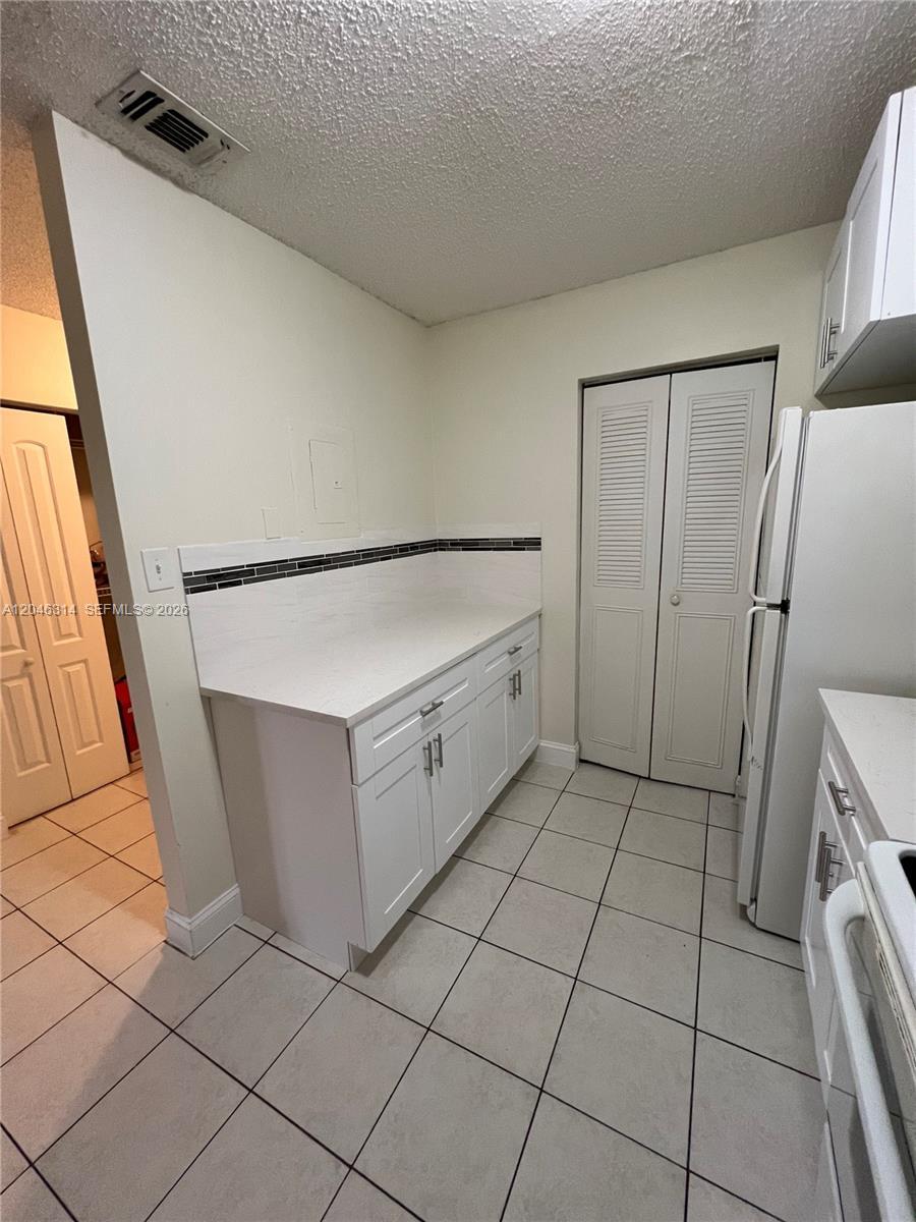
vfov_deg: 106.2
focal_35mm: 13
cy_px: 611
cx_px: 458
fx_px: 459
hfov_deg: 89.9
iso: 250
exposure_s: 1/60
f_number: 1.8
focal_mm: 1.57
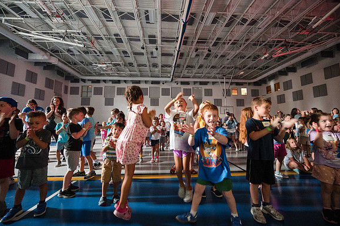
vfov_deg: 77.3
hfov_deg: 100.4
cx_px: 170
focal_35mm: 15
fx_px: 142
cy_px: 109
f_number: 4
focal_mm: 14
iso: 16000
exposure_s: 1/60
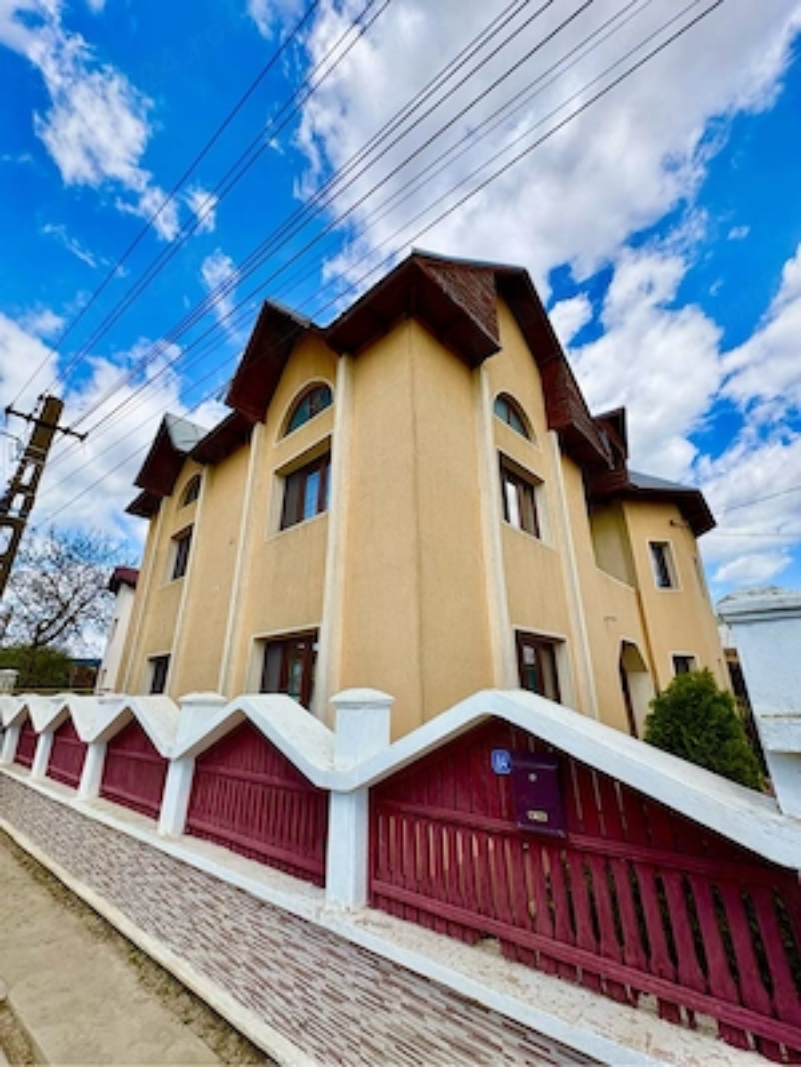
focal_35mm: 14
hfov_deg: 85.7
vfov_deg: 102.1
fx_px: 432
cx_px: 400
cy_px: 534
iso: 50
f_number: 2.2
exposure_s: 1/1299
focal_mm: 2.22
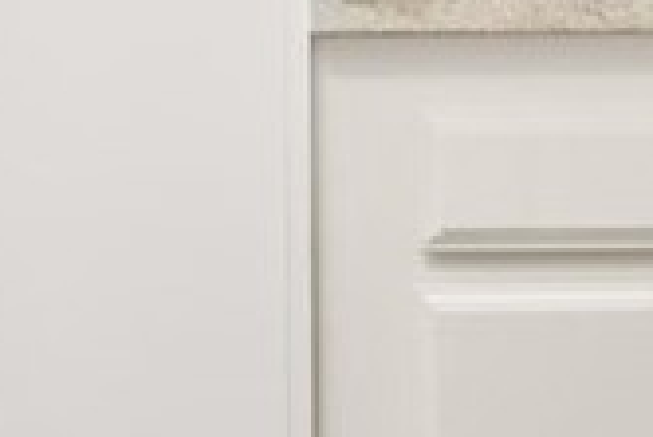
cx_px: 633
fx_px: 3685
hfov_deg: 10.1
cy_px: -360
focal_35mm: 203
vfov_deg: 6.6
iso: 400
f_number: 8
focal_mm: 33
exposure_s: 4
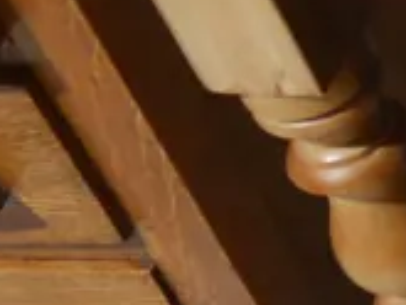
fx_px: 2183
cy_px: 69
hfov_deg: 9.0
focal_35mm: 186
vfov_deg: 8.0
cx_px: 1144
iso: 500
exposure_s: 1/60
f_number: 3.6
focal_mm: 15
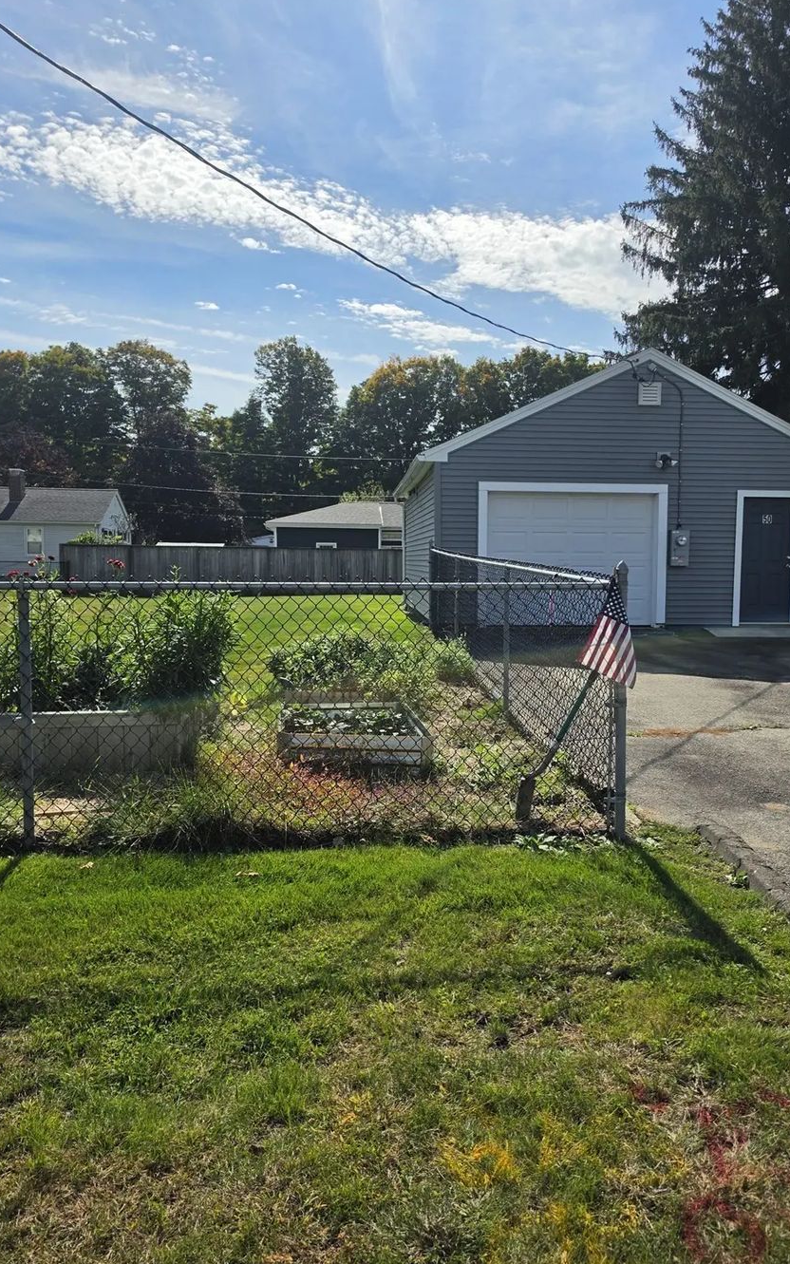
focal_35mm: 25
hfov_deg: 49.2
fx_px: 861
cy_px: 637
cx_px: 430
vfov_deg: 72.5
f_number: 1.4
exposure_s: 1/7939
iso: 32
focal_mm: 6.5
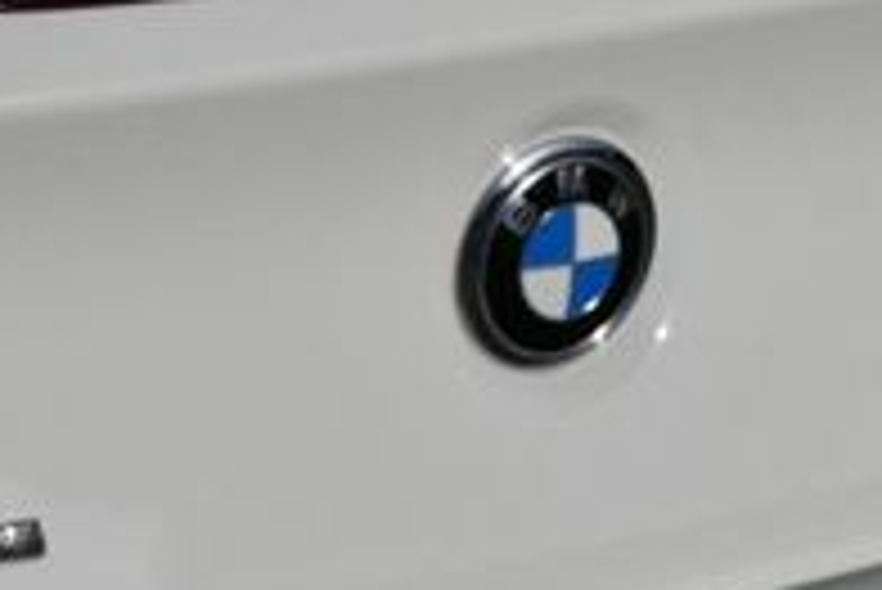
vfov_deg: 7.2
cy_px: 599
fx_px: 4634
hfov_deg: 10.8
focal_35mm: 189
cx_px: 126
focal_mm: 29
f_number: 11
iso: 100
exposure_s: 1/500
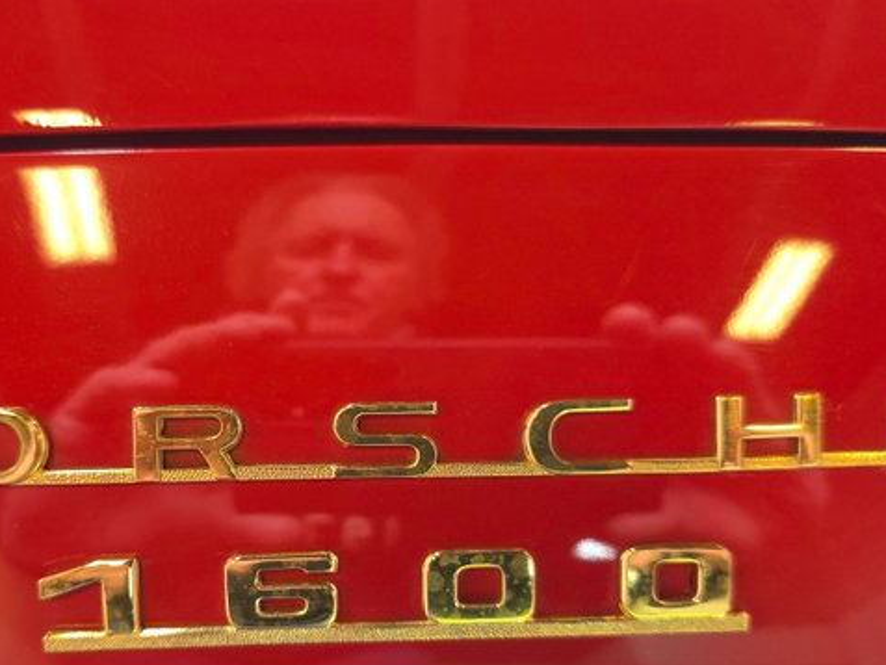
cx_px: 338
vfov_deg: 38.5
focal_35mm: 37
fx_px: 947
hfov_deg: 49.7
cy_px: 401
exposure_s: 1/120
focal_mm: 6.3
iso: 320
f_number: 1.7
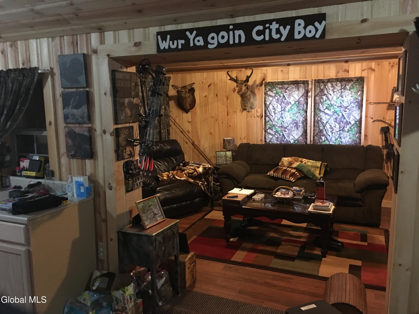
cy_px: 157
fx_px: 351
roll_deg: +0.7
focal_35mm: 29
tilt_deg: -9.9
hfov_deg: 61.7
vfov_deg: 48.2
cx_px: 210
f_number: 2.2
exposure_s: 1/4
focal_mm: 4.15
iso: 125
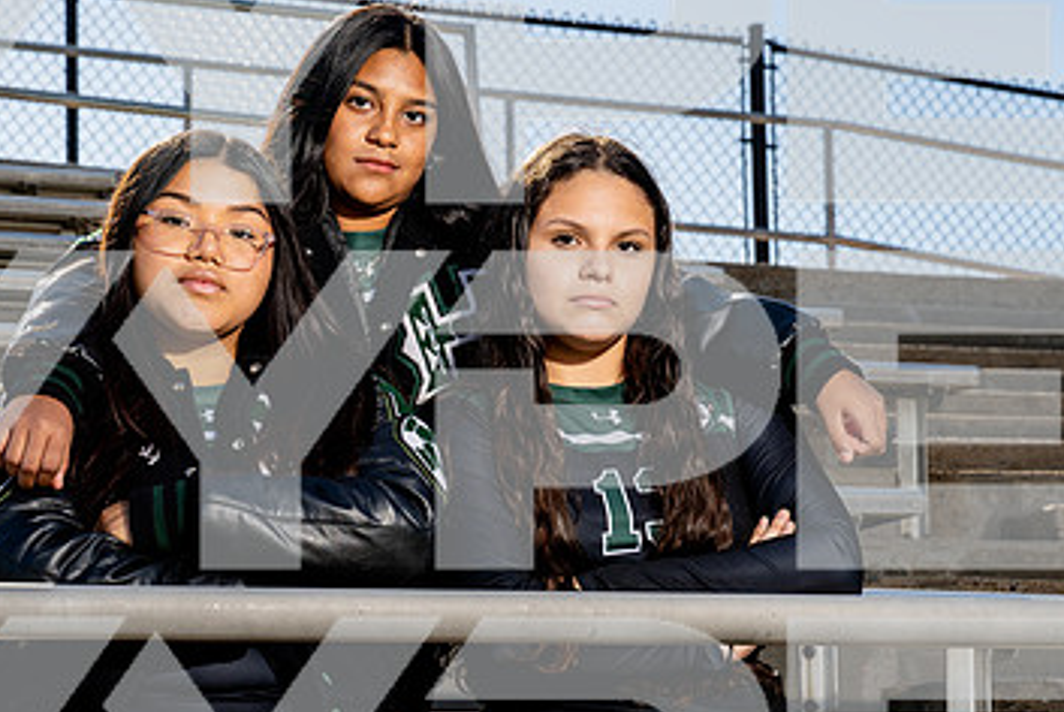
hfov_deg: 17.7
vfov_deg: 11.9
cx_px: 377
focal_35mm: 115
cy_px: 412
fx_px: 3402
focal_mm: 70
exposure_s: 1/250
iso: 100
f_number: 8
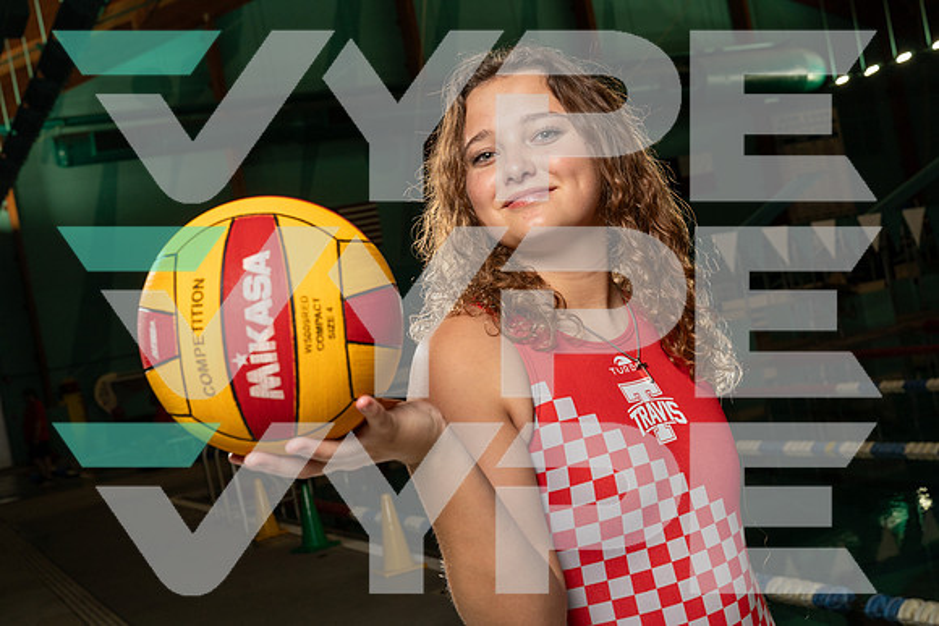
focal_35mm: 48
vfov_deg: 28.1
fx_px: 1252
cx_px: 470
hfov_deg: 41.1
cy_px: 313
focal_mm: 48
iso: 500
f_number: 8
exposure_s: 1/250
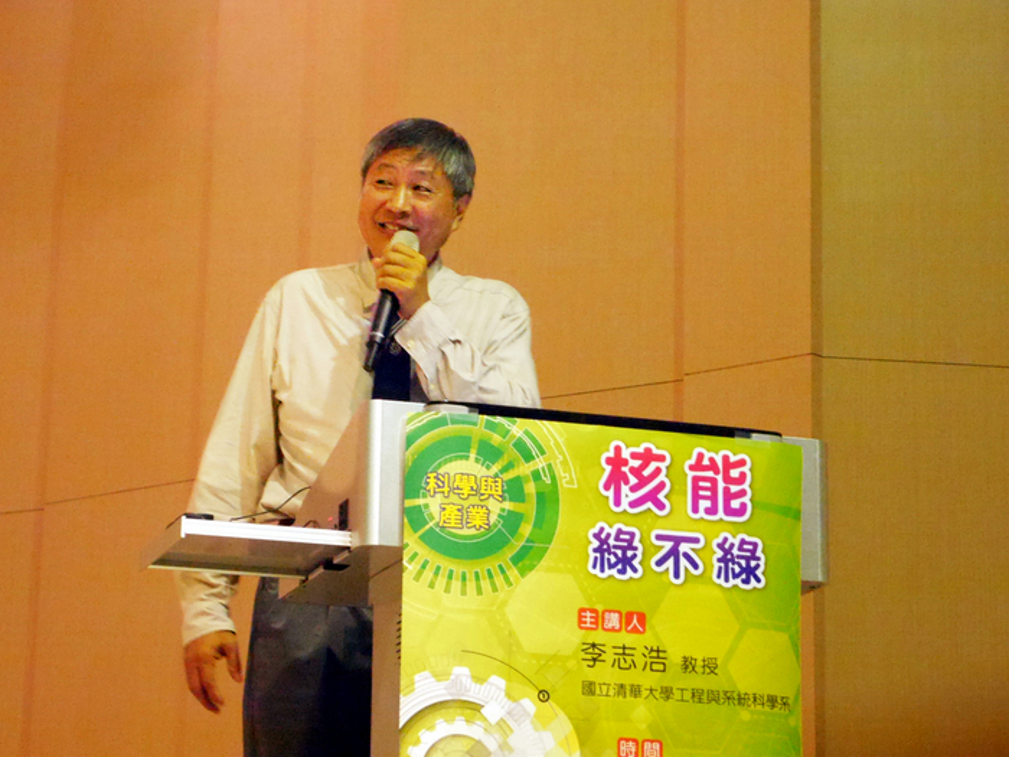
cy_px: 378
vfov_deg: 17.6
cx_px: 504
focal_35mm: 84
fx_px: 2448
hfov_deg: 23.3
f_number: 5.6
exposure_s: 1/50
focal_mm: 42
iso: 3200
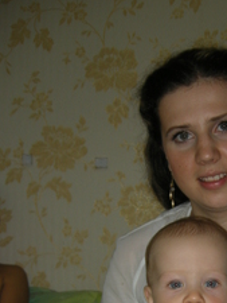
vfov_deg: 26.3
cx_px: 199
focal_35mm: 70
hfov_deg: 20.7
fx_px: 611
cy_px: 302
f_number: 2.7
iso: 64
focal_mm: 7.5
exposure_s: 1/30
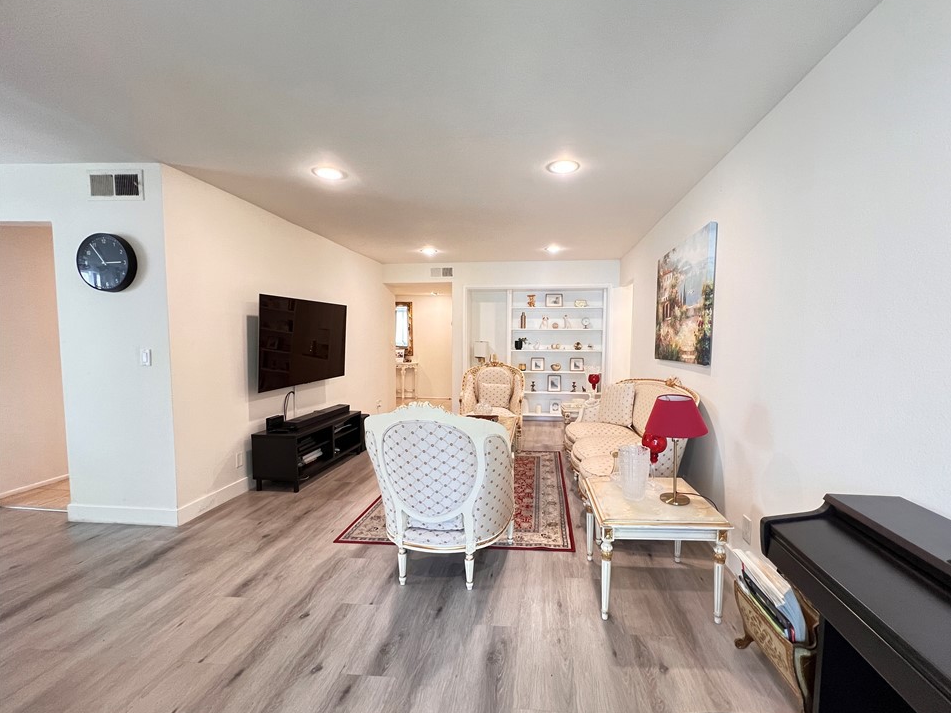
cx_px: 510
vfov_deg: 85.6
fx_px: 385
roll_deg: -0.7
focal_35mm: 14
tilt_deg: -4.4
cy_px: 369
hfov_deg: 101.9
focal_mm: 1.57
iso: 400
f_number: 1.8
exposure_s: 1/60
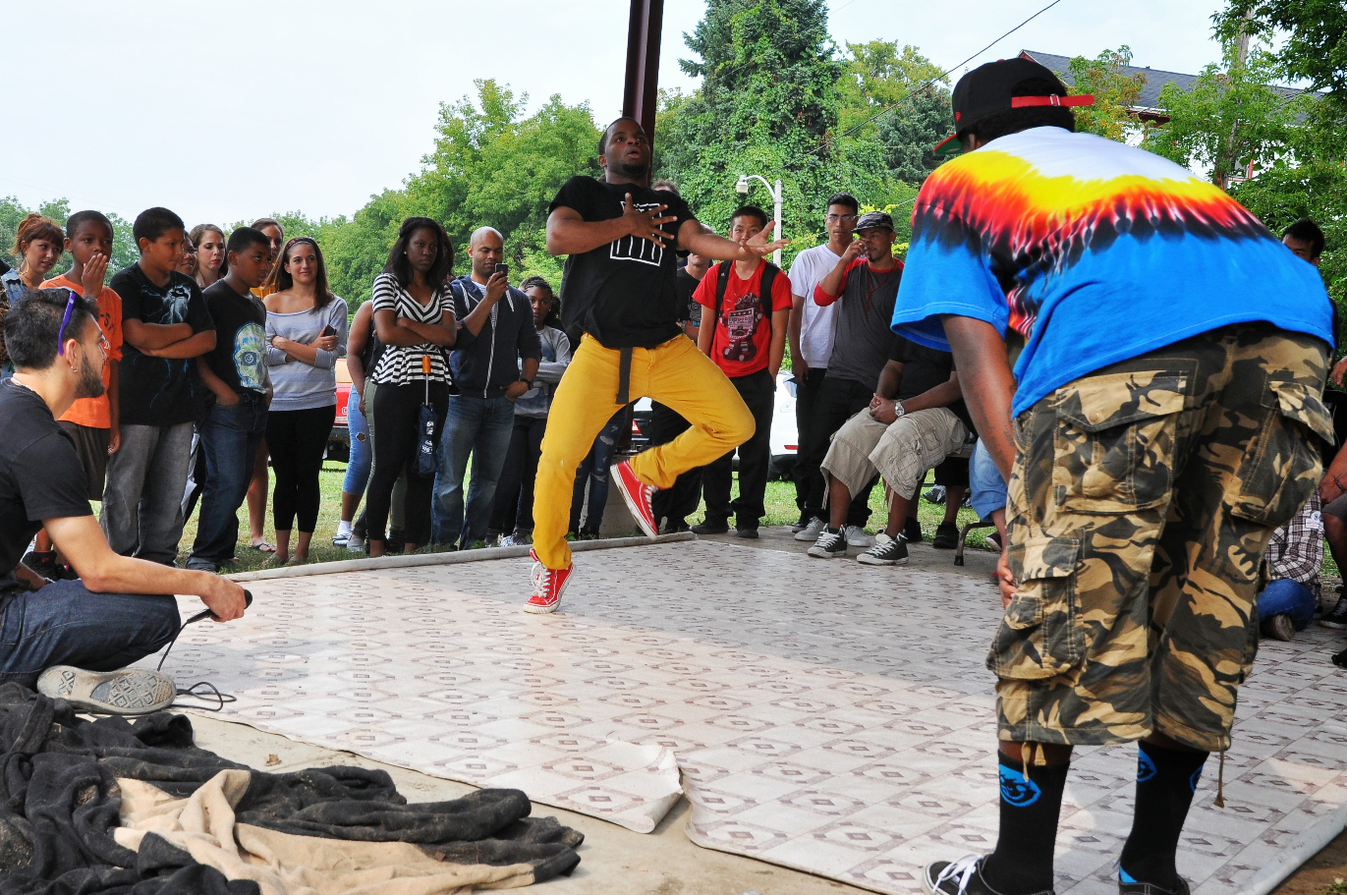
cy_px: 412
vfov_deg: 31.8
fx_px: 1570
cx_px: 600
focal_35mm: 42
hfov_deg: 46.4
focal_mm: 24
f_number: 9
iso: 400
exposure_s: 1/320
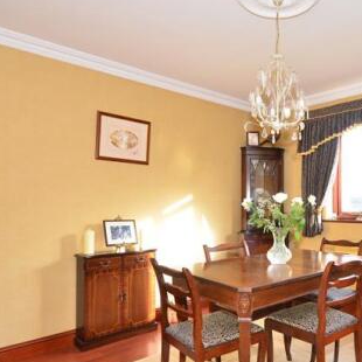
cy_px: 196
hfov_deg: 56.4
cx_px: 267
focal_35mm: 27
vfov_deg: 59.0
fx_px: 319
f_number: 6.3
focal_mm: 10
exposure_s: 1/40
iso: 640
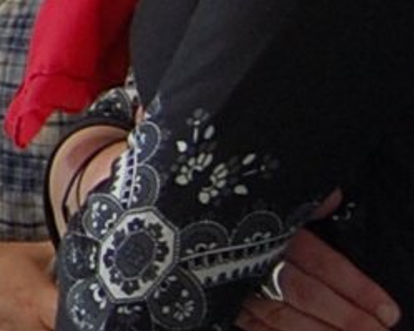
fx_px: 3123
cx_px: -745
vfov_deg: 6.0
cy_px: -170
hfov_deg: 6.9
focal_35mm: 255
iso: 400
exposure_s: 1/80
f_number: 4.5
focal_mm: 20
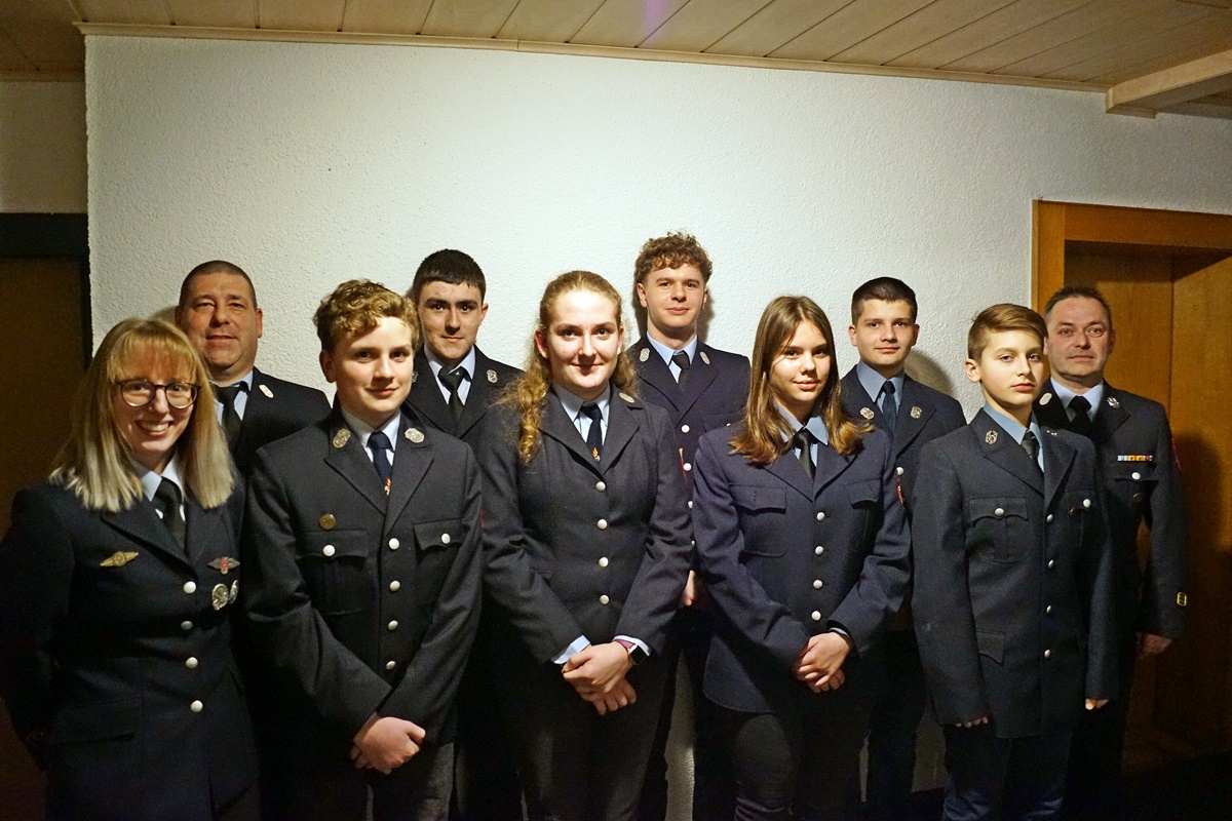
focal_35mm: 27
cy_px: 410
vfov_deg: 47.9
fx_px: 924
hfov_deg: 67.4
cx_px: 616
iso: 3200
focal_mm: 18
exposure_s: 1/25
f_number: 3.5
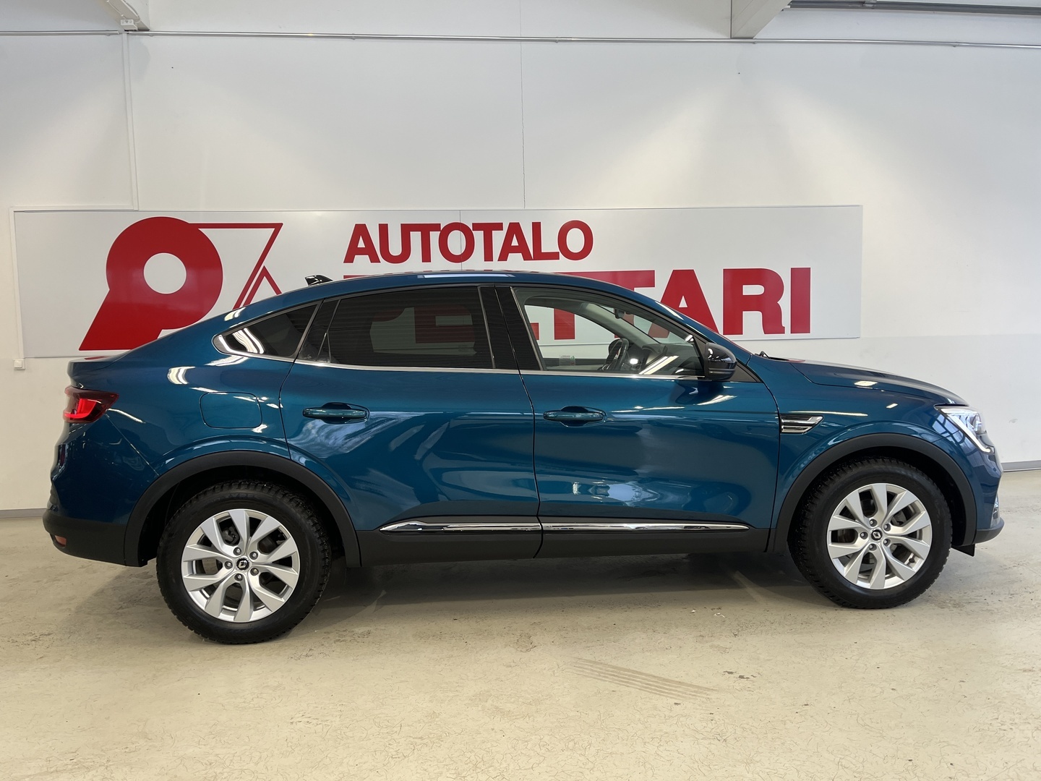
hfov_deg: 67.3
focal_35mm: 26
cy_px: 390
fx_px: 782
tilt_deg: -4.1
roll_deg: +1.2
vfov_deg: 53.1
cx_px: 520
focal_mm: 5.1
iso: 80
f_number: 1.6
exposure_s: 1/100
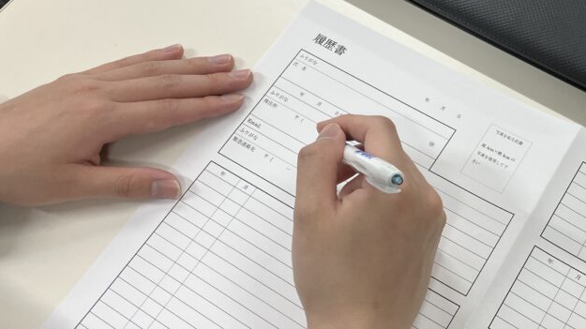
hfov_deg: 39.9
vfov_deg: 23.9
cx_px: 457
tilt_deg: -63.6
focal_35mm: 50
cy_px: 148
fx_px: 777
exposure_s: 1/120
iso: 80
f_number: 1.8
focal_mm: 3.99
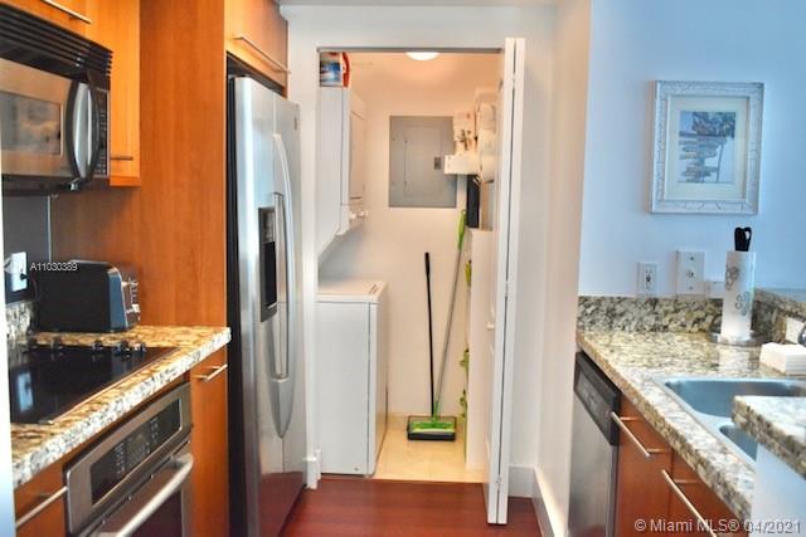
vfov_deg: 38.4
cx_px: 403
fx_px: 773
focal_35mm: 34
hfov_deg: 55.1
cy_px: 268
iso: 3200
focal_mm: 23
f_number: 3.8
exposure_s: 1/500
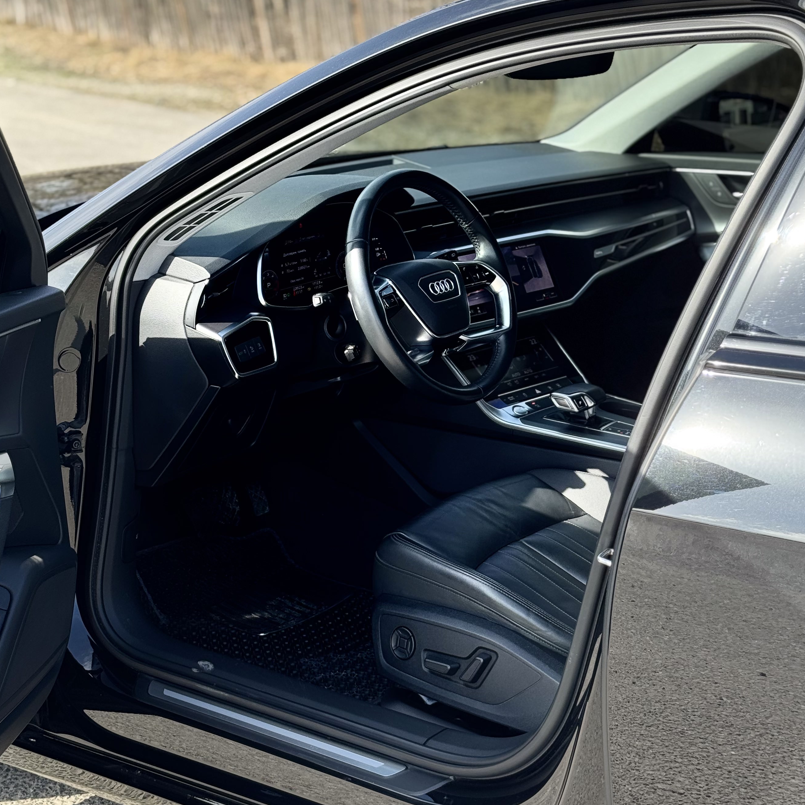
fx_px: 1710
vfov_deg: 26.5
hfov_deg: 26.5
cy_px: 374
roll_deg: +1.8
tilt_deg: -14.7
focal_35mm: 65
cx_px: 381
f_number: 1.78
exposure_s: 1/739
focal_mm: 6.76
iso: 64
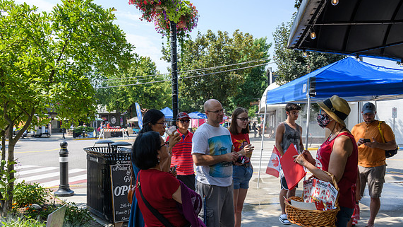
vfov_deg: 35.6
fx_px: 353
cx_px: 200
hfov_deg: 59.5
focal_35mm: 33
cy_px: 128
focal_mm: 31
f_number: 8
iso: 180
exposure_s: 1/200
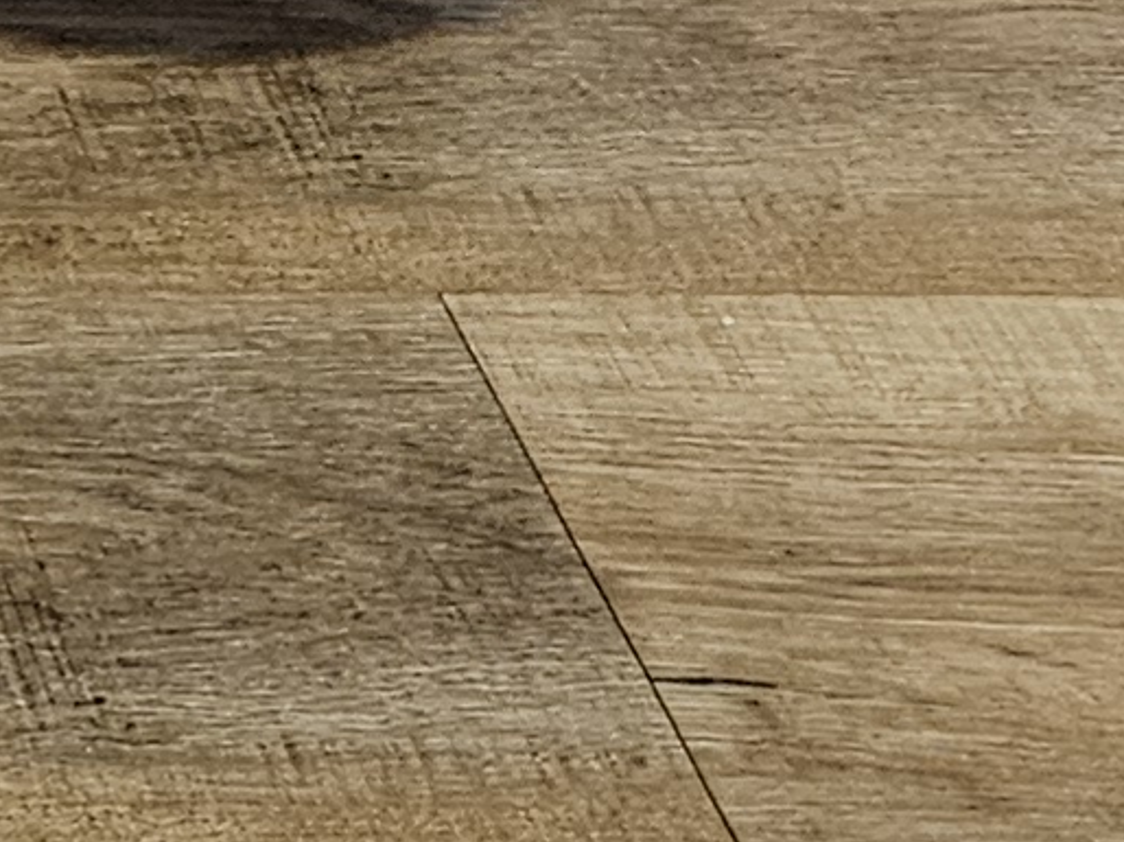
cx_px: -1631
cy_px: -2034
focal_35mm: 179
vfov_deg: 7.0
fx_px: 5810
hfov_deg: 9.7
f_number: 1.7
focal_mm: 6.3
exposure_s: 1/60
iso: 500
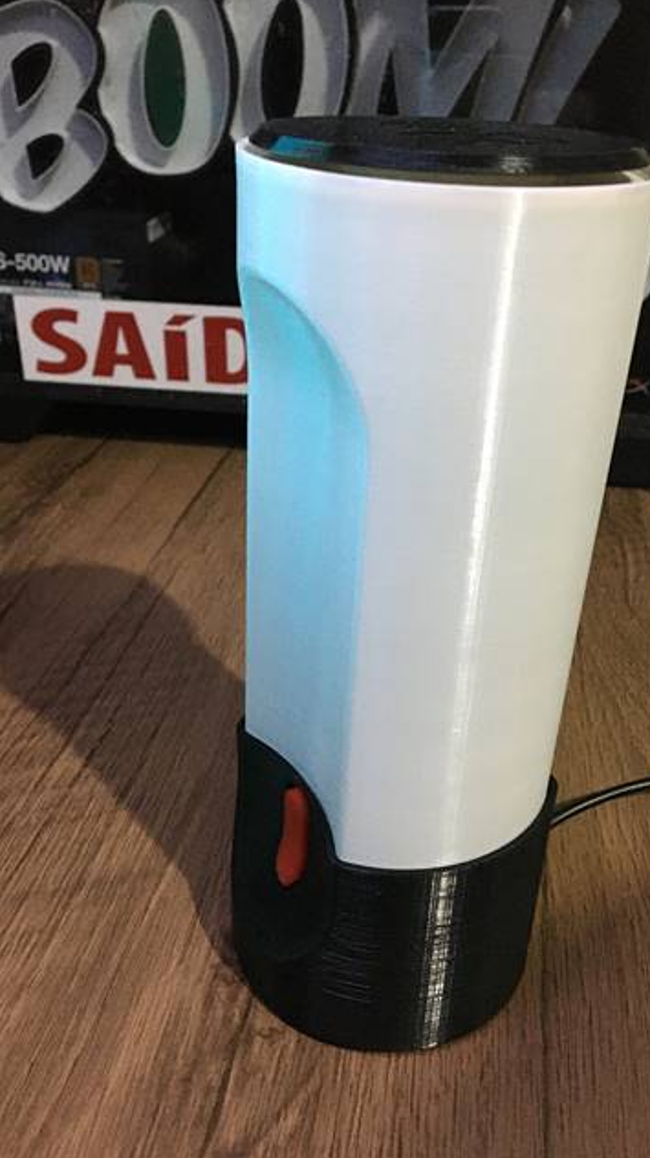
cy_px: 575
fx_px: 982
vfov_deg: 61.0
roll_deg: -1.3
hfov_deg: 36.6
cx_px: 322
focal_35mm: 32
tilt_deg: -28.7
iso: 250
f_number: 2.2
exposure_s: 1/15
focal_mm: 4.15
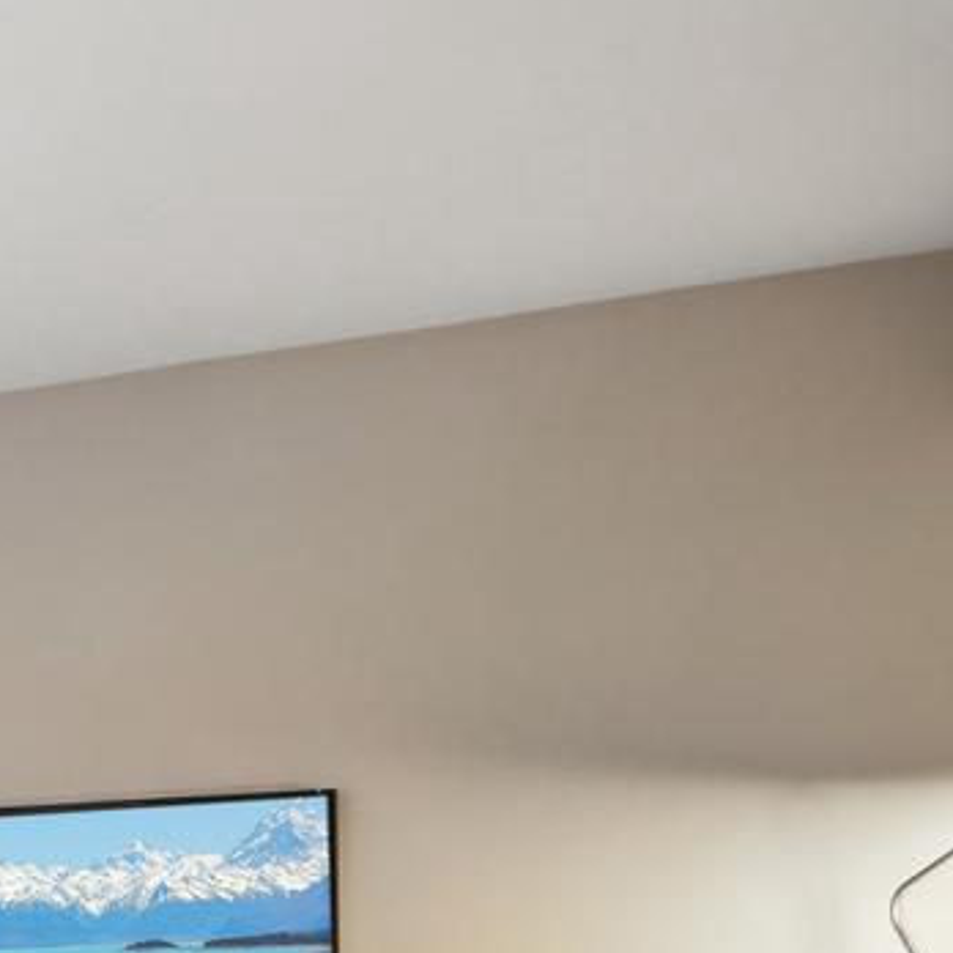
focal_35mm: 80
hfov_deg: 14.0
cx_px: -1410
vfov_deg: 20.6
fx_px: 2492
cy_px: 1058
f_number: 4
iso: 500
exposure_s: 1/40
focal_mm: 16
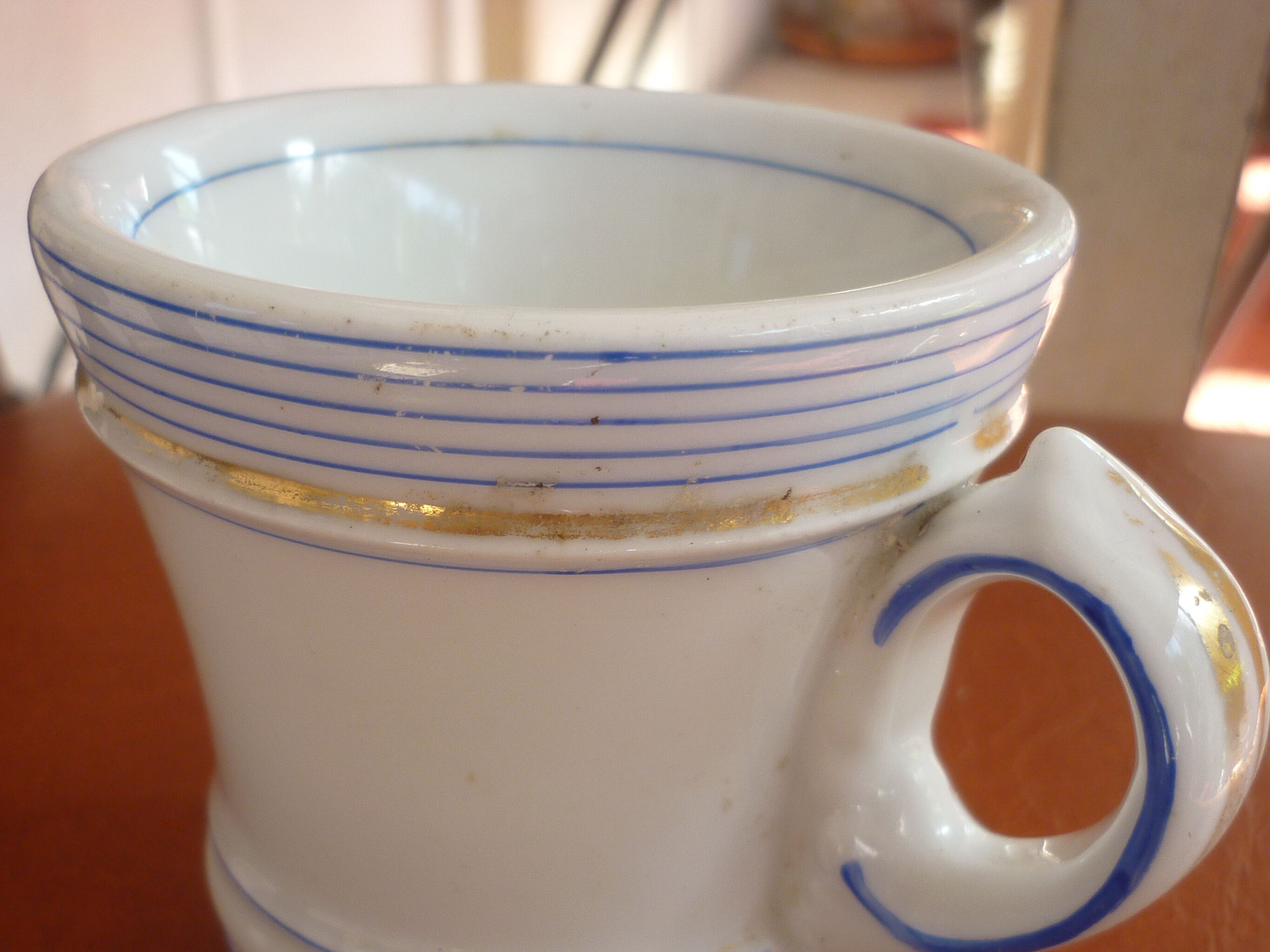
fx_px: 1614
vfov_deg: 32.6
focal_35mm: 44
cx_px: 595
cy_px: 629
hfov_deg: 42.9
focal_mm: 5.5
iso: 80
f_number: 2.8
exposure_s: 1/60
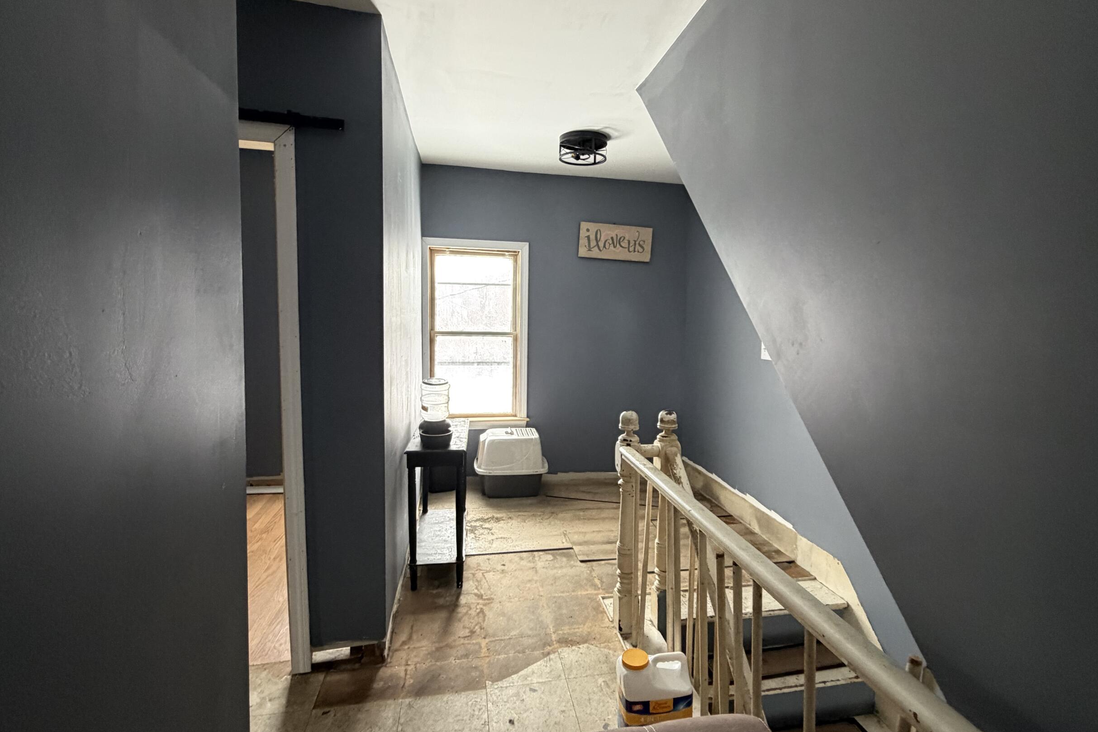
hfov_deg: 90.0
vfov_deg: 67.4
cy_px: 349
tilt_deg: -3.0
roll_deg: -0.8
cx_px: 570
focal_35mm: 18
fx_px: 549
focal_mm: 2.22
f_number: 2.2
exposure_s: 1/62
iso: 320
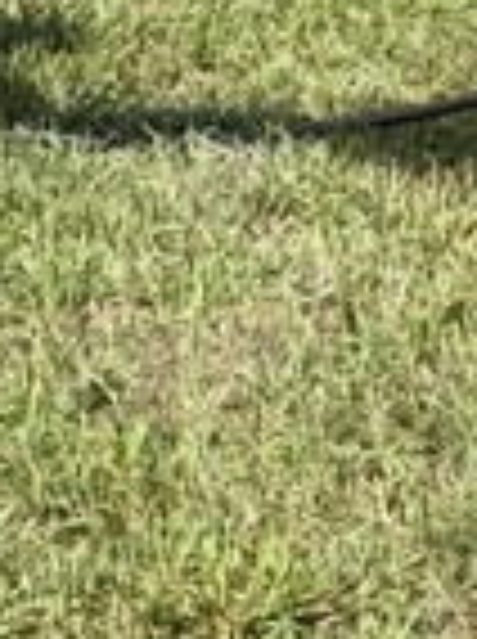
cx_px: 117
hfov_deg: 7.9
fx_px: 3465
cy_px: -670
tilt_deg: -5.1
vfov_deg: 9.8
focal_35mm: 188
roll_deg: -2.9
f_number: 1.6
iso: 50
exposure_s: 1/2208
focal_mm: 5.96
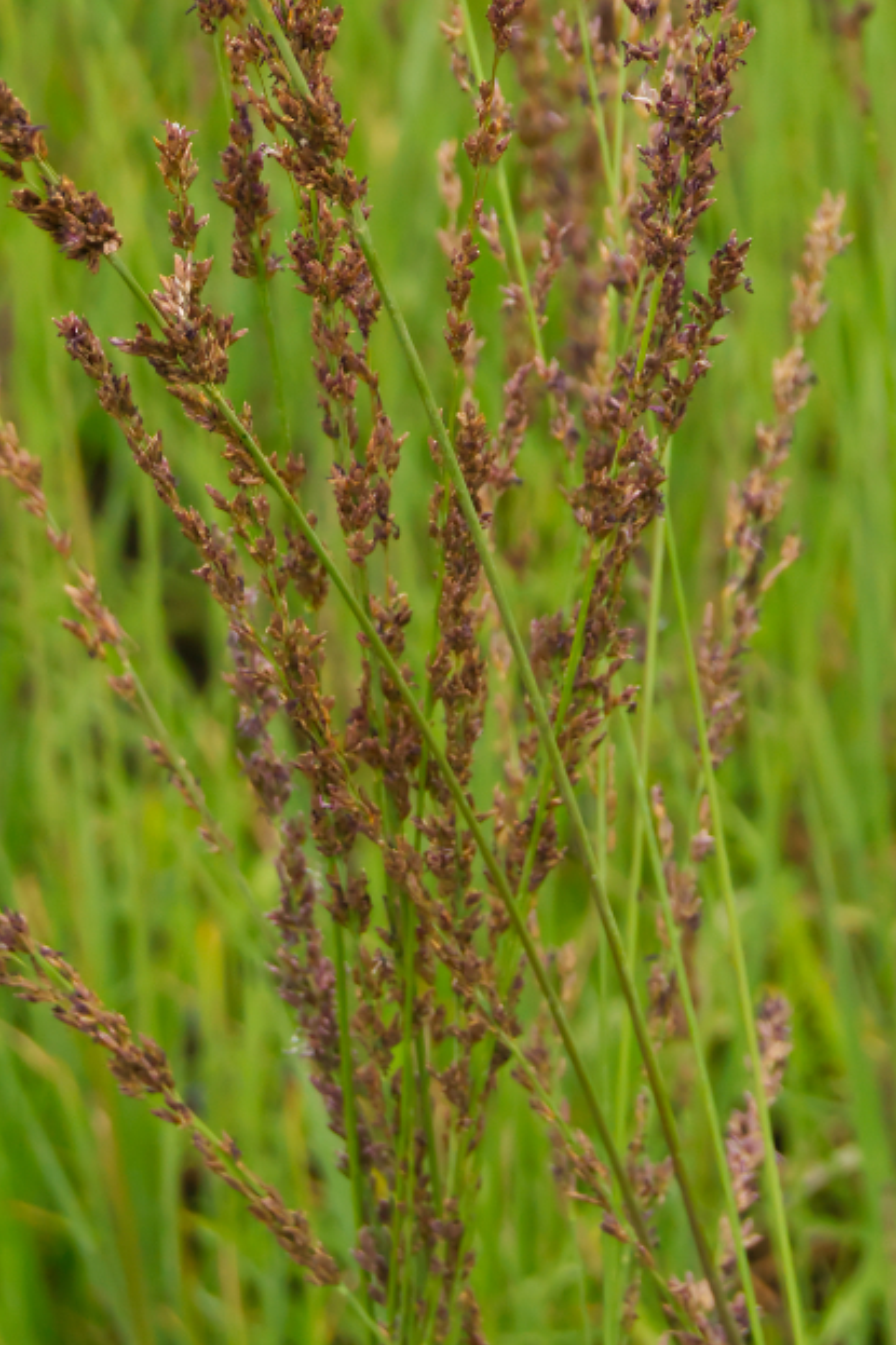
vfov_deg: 12.8
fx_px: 5937
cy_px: 78
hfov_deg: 8.6
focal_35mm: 159
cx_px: 384
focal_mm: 55
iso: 1000
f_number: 10
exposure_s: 1/400
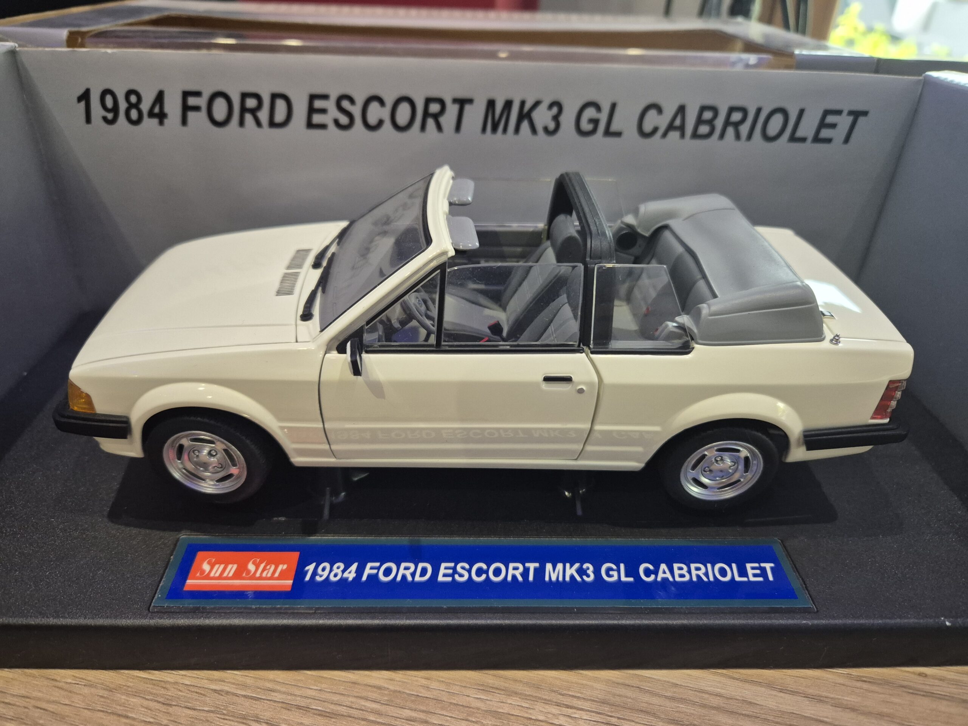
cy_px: 363
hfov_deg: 73.9
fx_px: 643
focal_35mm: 23
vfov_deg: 58.9
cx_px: 484
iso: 800
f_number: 1.8
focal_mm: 5.4
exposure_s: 1/100
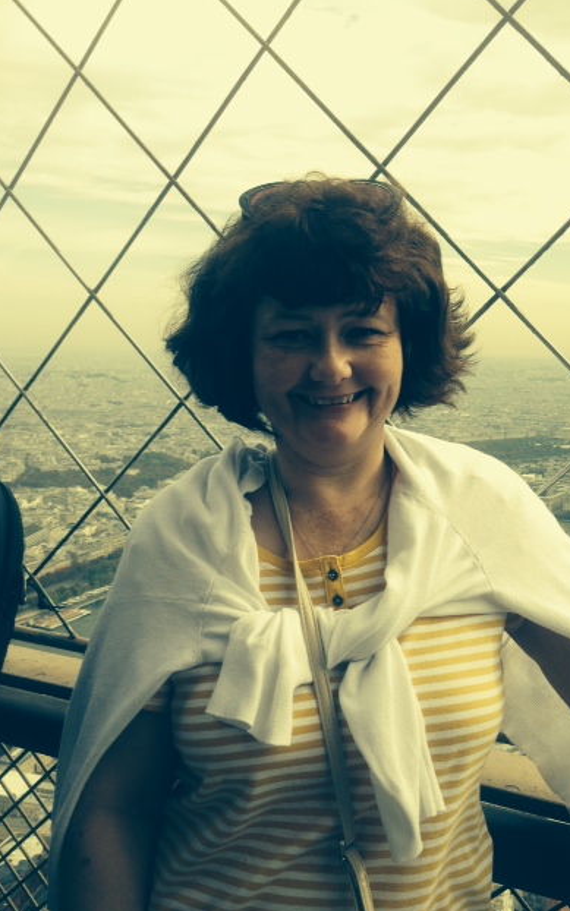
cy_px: 463
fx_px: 894
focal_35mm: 36
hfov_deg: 35.2
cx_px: 343
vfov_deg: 54.0
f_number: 2.4
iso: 50
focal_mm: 4.12
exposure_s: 1/753
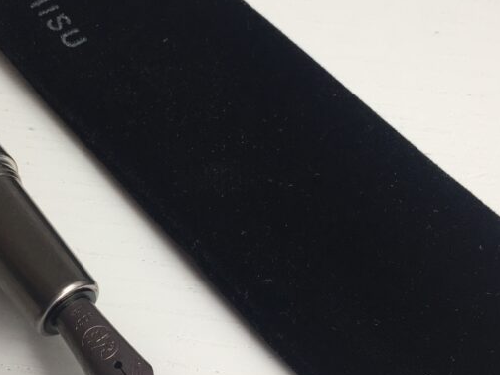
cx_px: 121
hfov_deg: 32.1
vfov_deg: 24.8
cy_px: 229
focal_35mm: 59
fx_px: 852
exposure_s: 1/100
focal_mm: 4.15
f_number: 2.2
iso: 50
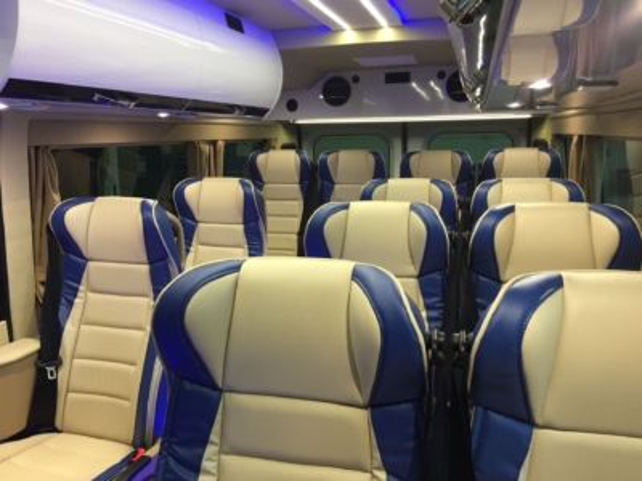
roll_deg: -0.9
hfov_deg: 61.7
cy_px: 240
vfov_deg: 48.2
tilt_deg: -9.3
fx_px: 538
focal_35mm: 29
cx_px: 321
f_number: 2.2
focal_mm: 4.15
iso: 80
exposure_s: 1/33
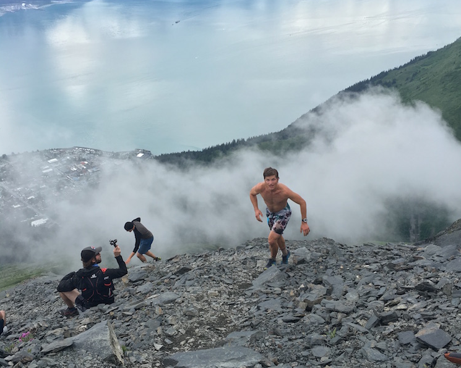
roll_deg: +0.0
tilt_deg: -24.8
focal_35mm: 38
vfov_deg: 39.2
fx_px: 518
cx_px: 230
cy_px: 184
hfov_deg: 47.9
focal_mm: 4.15
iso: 25
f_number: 2.2
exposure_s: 1/651
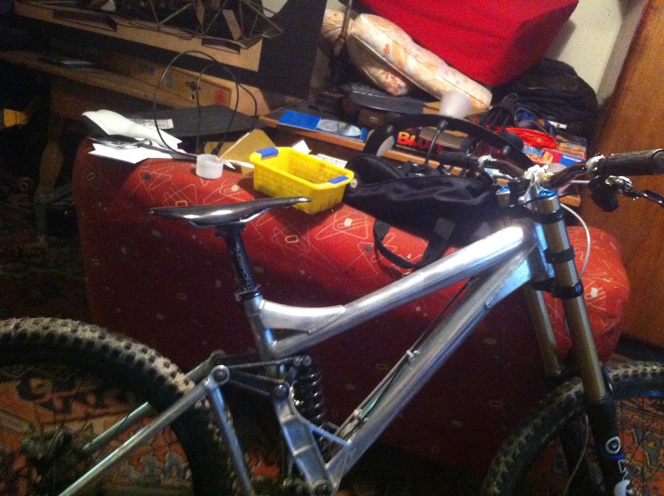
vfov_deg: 40.6
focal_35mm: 35
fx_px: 670
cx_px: 332
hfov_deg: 52.7
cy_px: 248
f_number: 2.8
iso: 1000
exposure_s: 1/15
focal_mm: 3.85
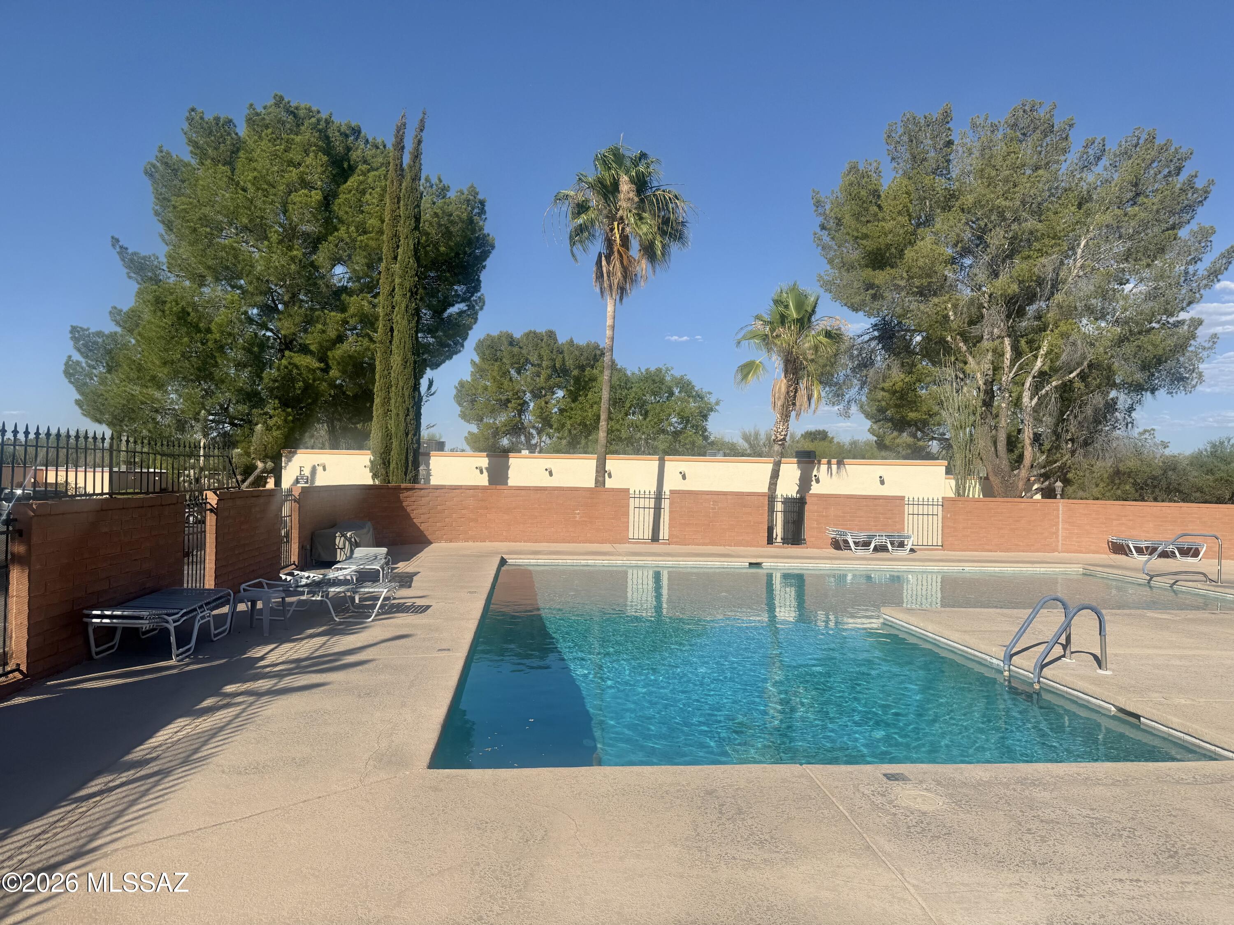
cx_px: 617
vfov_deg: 56.8
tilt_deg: +0.6
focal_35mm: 24
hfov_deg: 71.6
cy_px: 462
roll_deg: -1.4
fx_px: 856
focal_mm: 6.76
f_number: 1.78
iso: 80
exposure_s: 1/6711
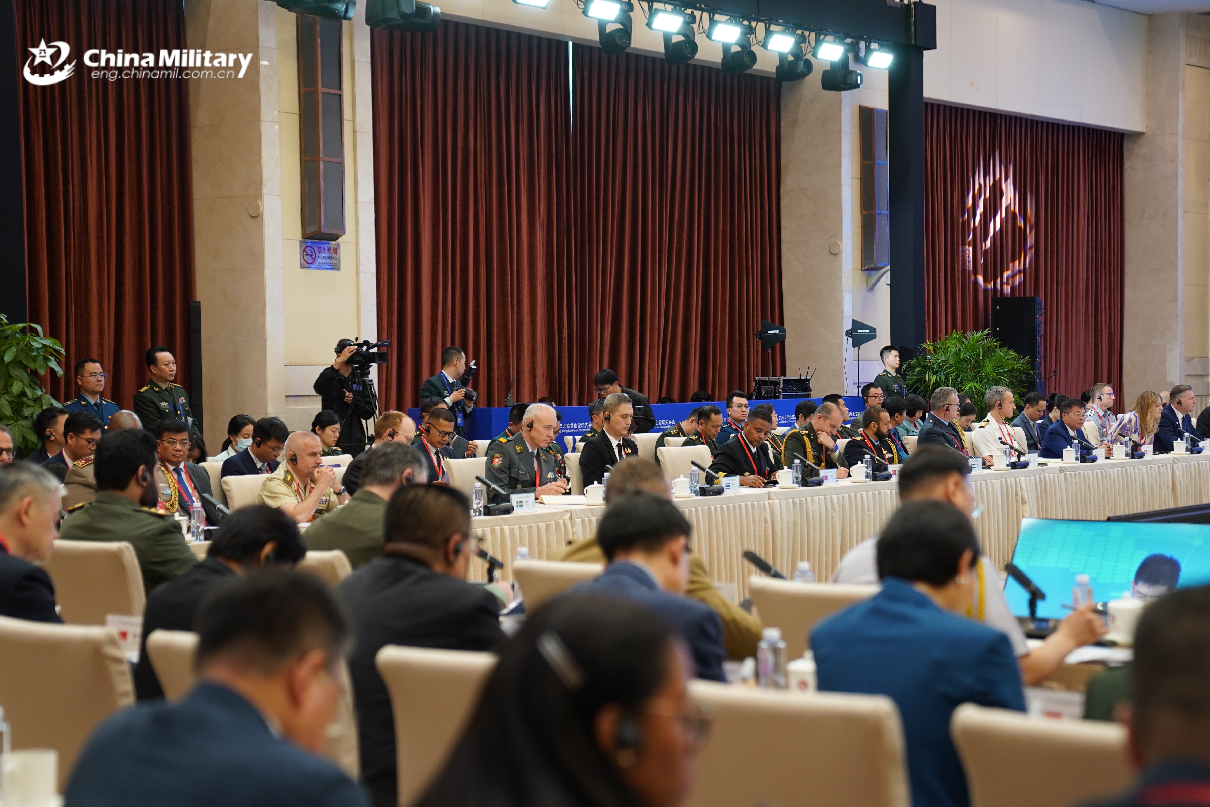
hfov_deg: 29.7
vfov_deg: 20.0
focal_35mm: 68
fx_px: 2285
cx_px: 611
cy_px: 397
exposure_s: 1/80
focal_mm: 65
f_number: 2.8
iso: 640
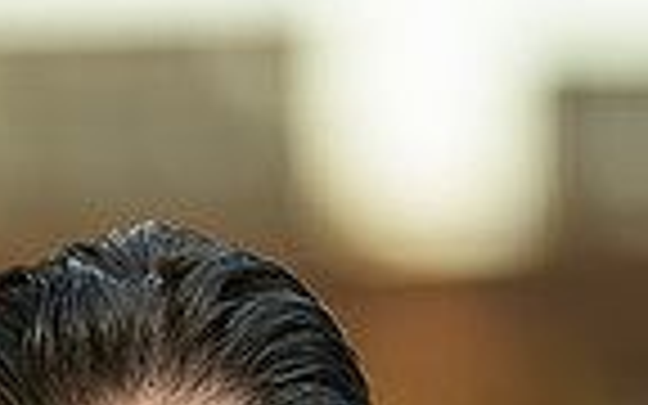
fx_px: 9766
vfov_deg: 2.4
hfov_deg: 3.8
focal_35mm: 553
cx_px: -342
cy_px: 853
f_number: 2
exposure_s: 1/250
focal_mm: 135
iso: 200
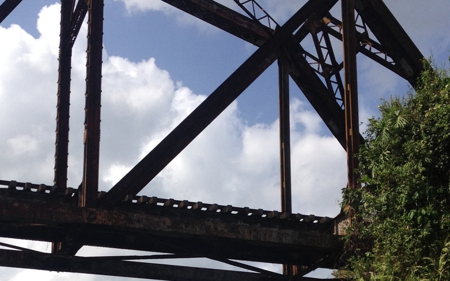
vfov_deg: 16.7
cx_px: 154
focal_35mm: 76
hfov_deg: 27.0
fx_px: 932
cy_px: 290
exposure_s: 1/2404
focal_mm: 4.28
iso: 50
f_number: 2.4
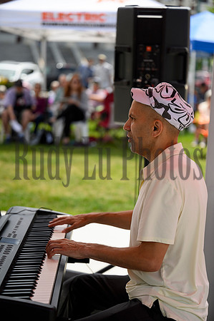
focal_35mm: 76
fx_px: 679
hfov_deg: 17.9
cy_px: 160
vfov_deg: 26.7
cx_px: 107
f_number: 2.8
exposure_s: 1/5000
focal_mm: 76
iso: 400
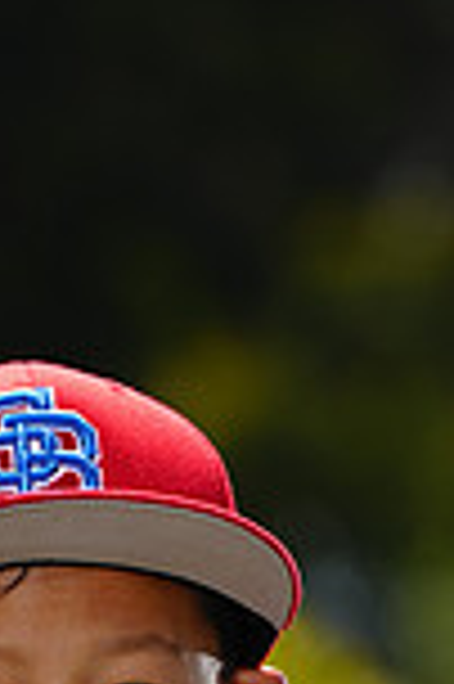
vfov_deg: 2.7
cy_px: 1107
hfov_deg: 1.8
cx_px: -2
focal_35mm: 763
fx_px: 14465
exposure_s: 1/250
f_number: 5
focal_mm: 200
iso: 50
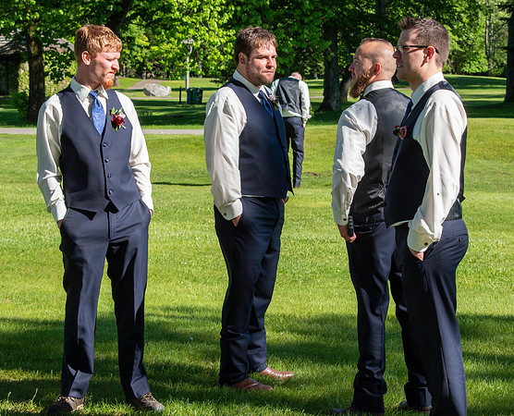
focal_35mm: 112
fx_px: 1717
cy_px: 166
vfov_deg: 13.8
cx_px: 292
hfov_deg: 17.0
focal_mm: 55
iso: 200
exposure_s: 1/250
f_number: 8
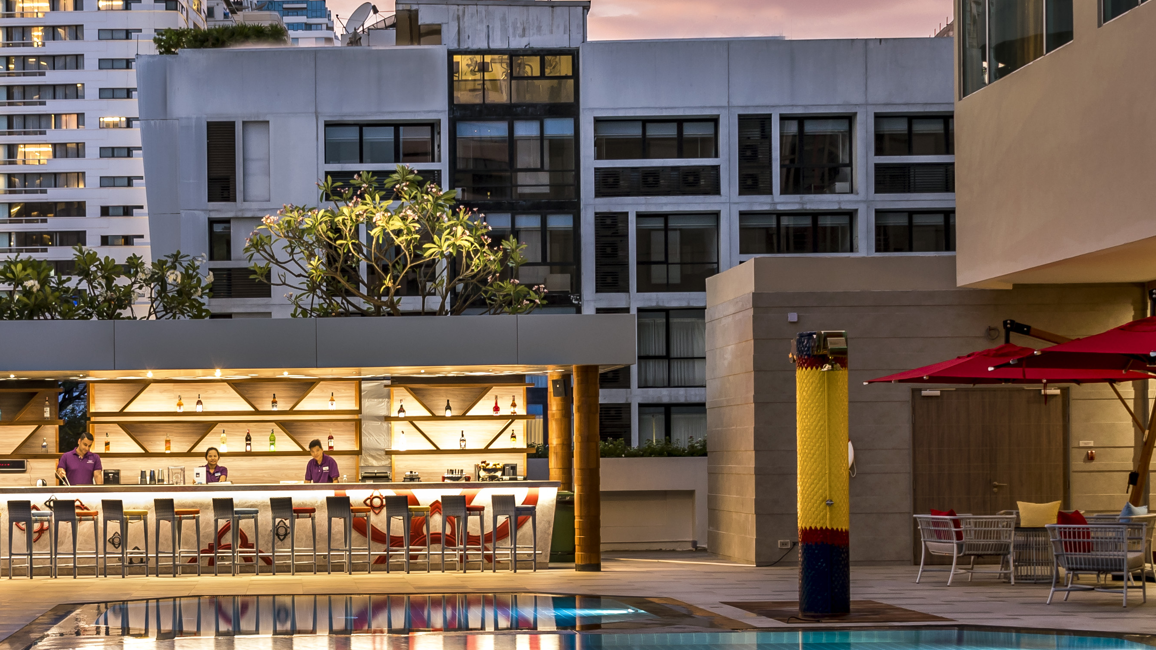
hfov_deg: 26.3
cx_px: 350
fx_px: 2452
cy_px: 443
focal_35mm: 80
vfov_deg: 15.1
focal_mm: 34
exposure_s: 1.3
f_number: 8
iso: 200
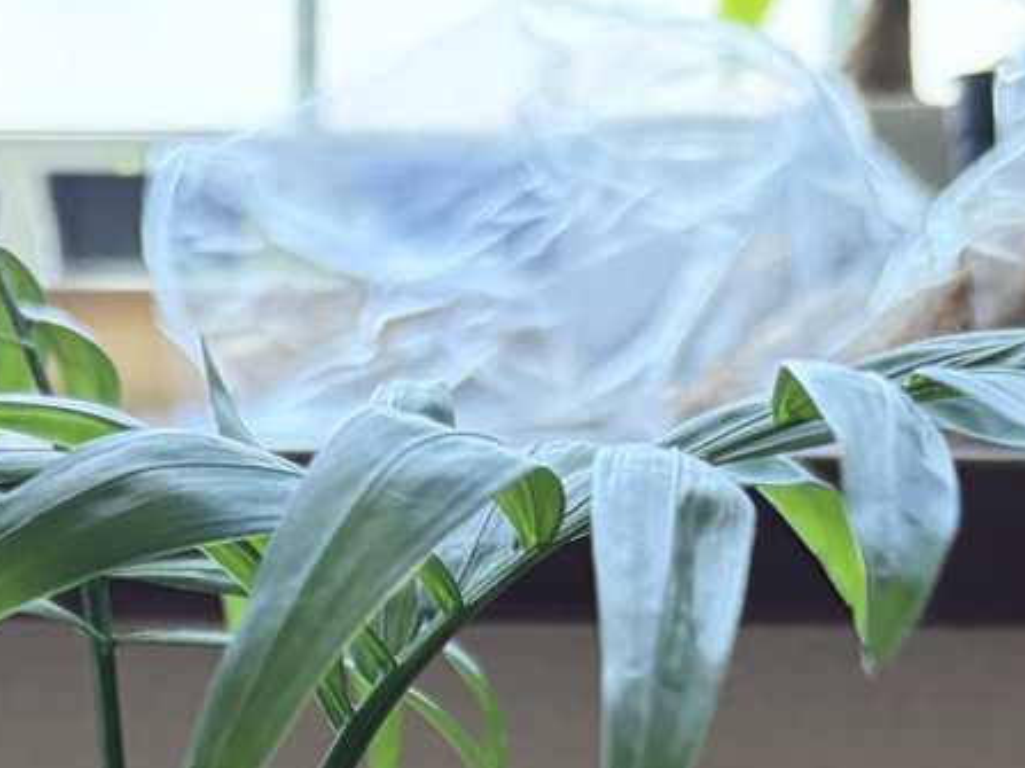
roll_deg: +0.3
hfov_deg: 20.9
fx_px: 2753
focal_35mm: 93
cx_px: 241
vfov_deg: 14.2
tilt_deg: -19.3
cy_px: 1353
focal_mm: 5.96
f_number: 1.6
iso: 125
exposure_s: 1/98
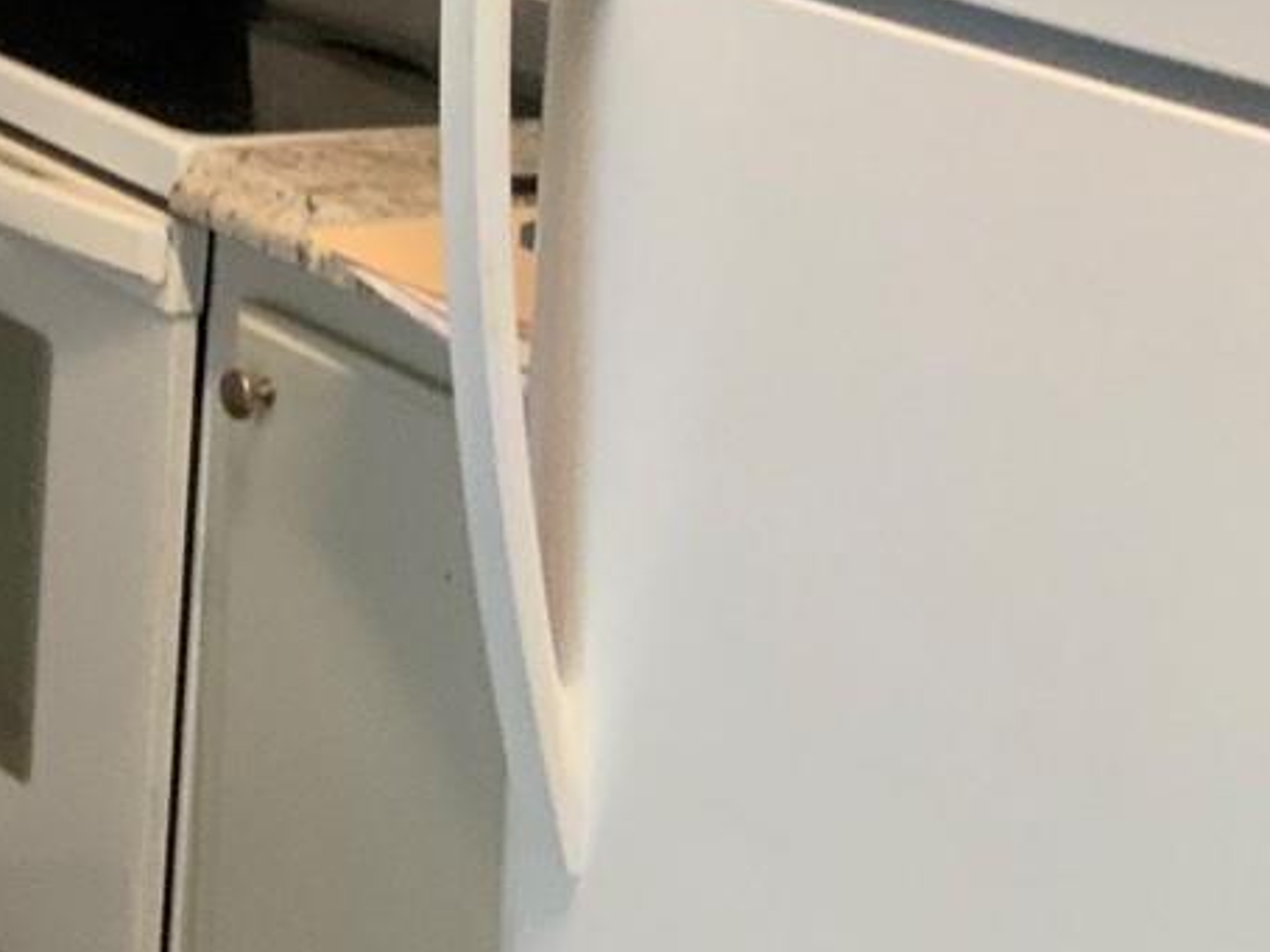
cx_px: -818
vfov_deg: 14.0
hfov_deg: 16.8
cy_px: -274
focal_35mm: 102
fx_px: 3741
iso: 200
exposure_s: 1/60
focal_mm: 3
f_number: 1.8
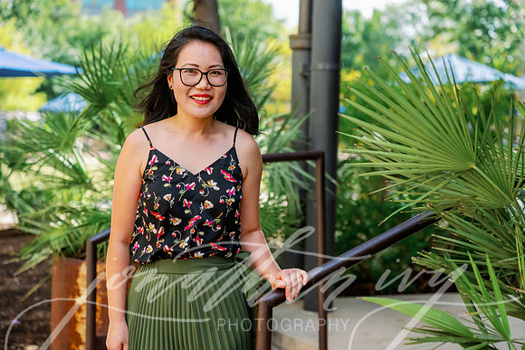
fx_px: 1062
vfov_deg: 18.7
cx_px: 262
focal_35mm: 73
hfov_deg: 27.8
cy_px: 175
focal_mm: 70
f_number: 3.5
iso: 800
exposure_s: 1/1600
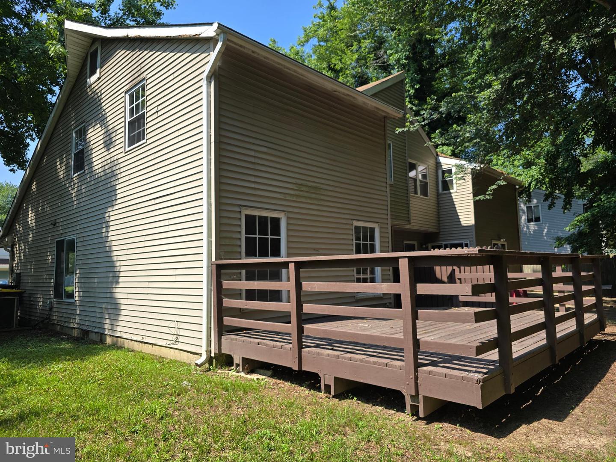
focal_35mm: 23
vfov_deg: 58.9
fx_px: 409
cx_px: 308
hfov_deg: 73.9
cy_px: 231
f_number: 1.7
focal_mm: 6.3
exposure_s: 1/399
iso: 12
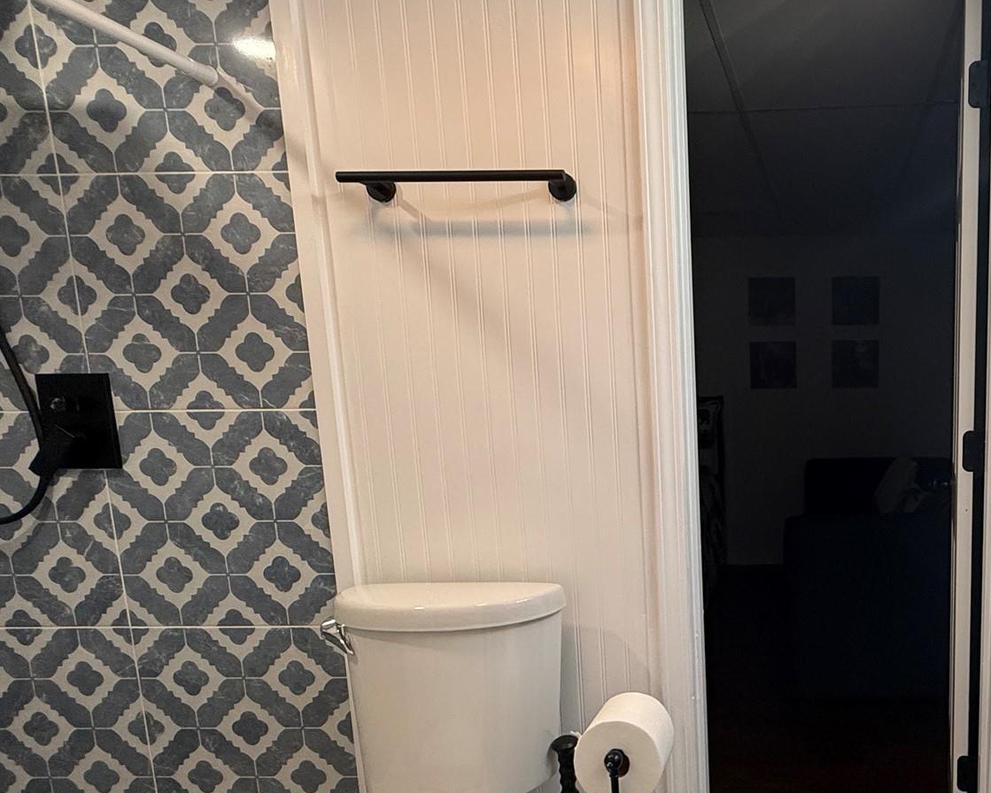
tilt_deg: -8.3
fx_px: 734
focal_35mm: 25
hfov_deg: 61.2
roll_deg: +0.5
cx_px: 822
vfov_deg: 56.3
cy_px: 486
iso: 200
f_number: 2.2
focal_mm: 2.22
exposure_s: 1/120
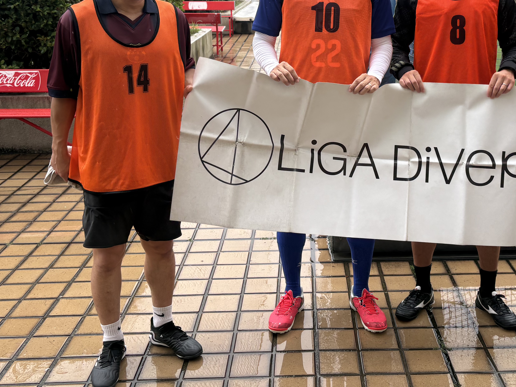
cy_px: 94
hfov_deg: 41.6
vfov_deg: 31.6
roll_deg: +0.9
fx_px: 671
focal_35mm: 45
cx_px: 336
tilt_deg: -9.6
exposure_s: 1/299
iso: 50
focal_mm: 5.96
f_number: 1.6
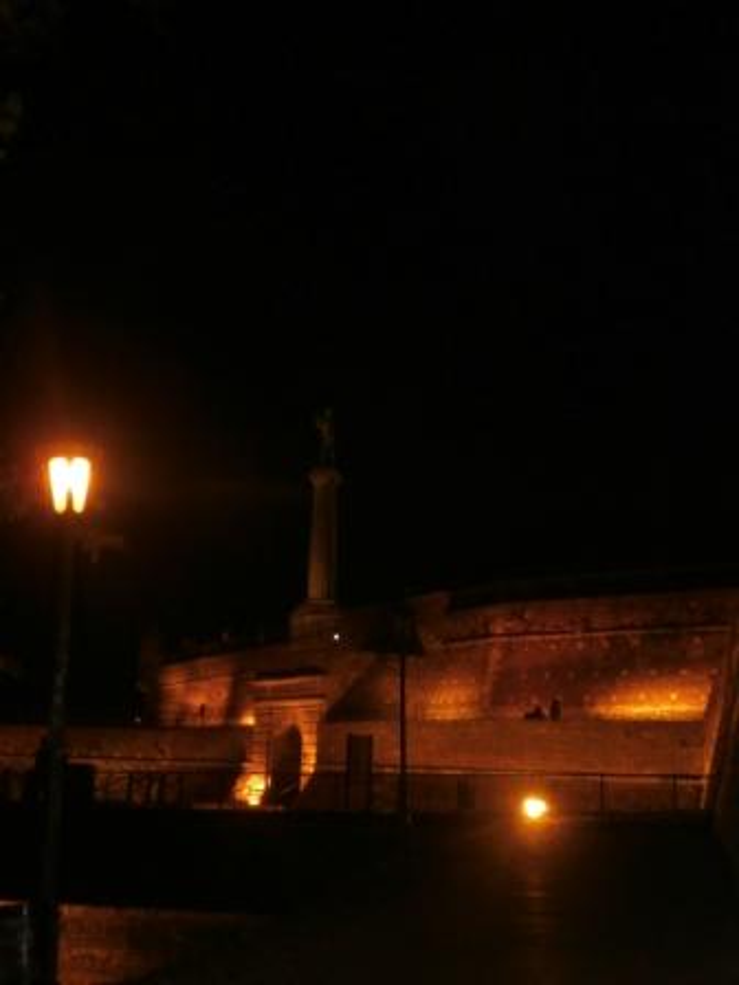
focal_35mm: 47
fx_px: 1338
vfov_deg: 40.4
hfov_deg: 30.9
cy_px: 492
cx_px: 370
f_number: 4.2
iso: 250
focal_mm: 8.29
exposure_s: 1/40
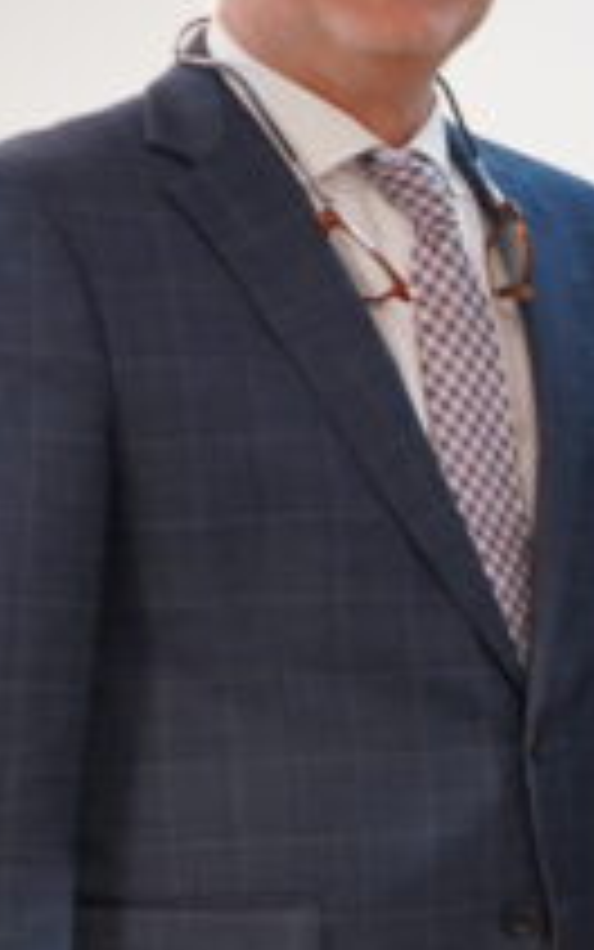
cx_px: 2084
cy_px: 633
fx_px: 4348
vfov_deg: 12.4
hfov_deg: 6.7
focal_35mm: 168
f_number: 4
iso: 1600
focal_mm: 34
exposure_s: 1/160
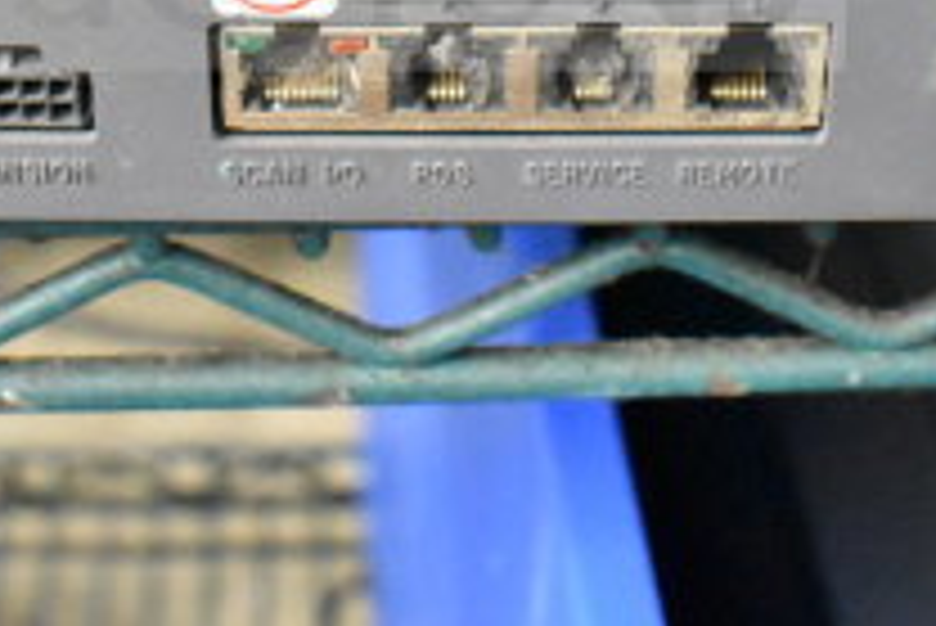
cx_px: 338
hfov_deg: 22.0
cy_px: -286
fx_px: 2406
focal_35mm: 92
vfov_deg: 14.0
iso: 9000
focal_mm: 21
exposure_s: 1/30
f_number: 3.8
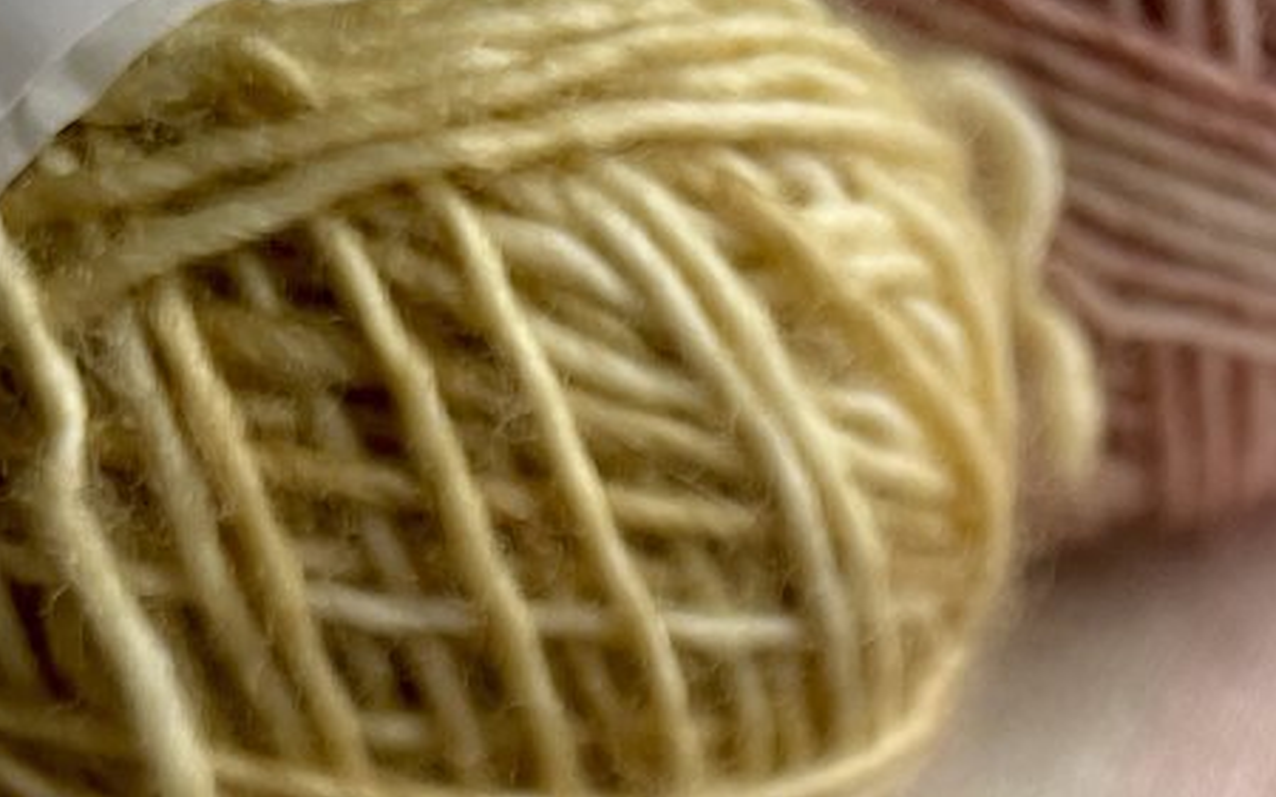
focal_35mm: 98
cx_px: 1395
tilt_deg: -57.5
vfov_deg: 11.1
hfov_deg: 20.3
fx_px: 3407
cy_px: 1934
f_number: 1.6
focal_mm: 4.2
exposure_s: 1/698
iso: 50
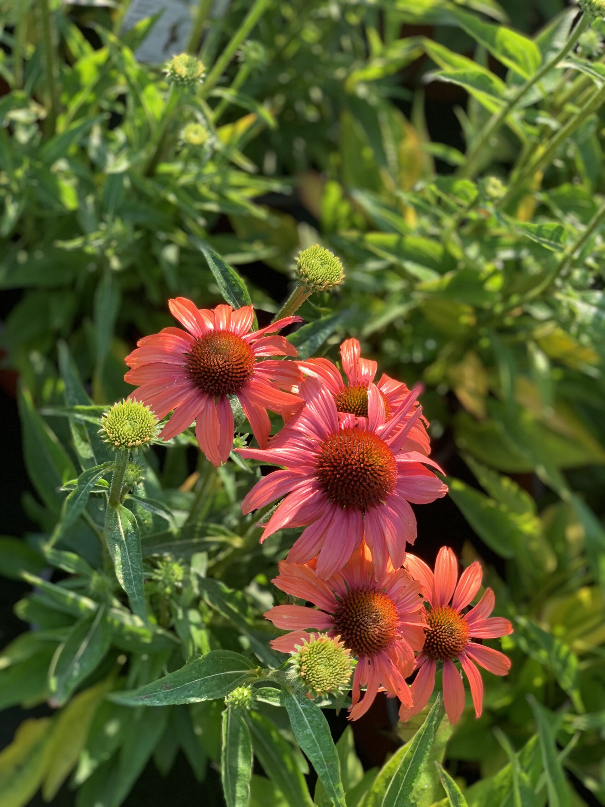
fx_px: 1212
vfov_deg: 36.8
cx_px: 302
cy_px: 404
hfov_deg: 28.0
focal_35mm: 52
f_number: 2.4
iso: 20
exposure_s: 1/122
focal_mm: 6
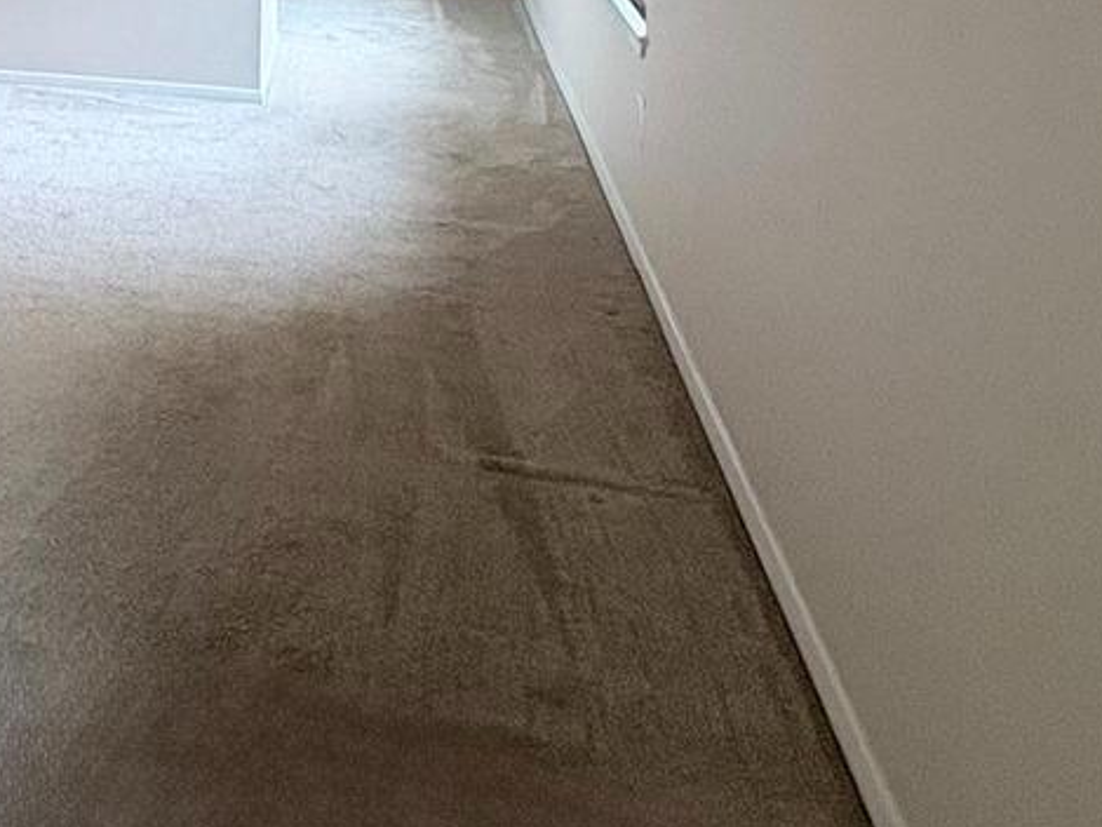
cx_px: -31
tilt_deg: -3.9
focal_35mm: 43
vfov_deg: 28.8
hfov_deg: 38.3
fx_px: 1369
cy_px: -186
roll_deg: +0.7
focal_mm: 2.22
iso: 320
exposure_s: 1/60
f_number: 2.2
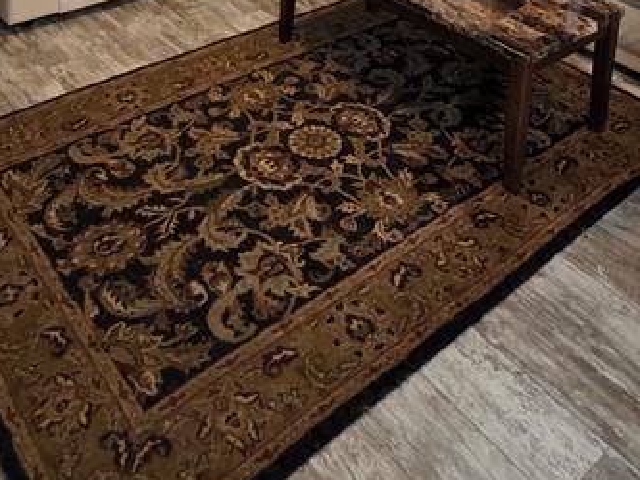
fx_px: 740
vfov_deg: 27.3
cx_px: 302
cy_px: -205
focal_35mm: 40
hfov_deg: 46.8
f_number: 1.9
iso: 640
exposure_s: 1/60
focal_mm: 2.2
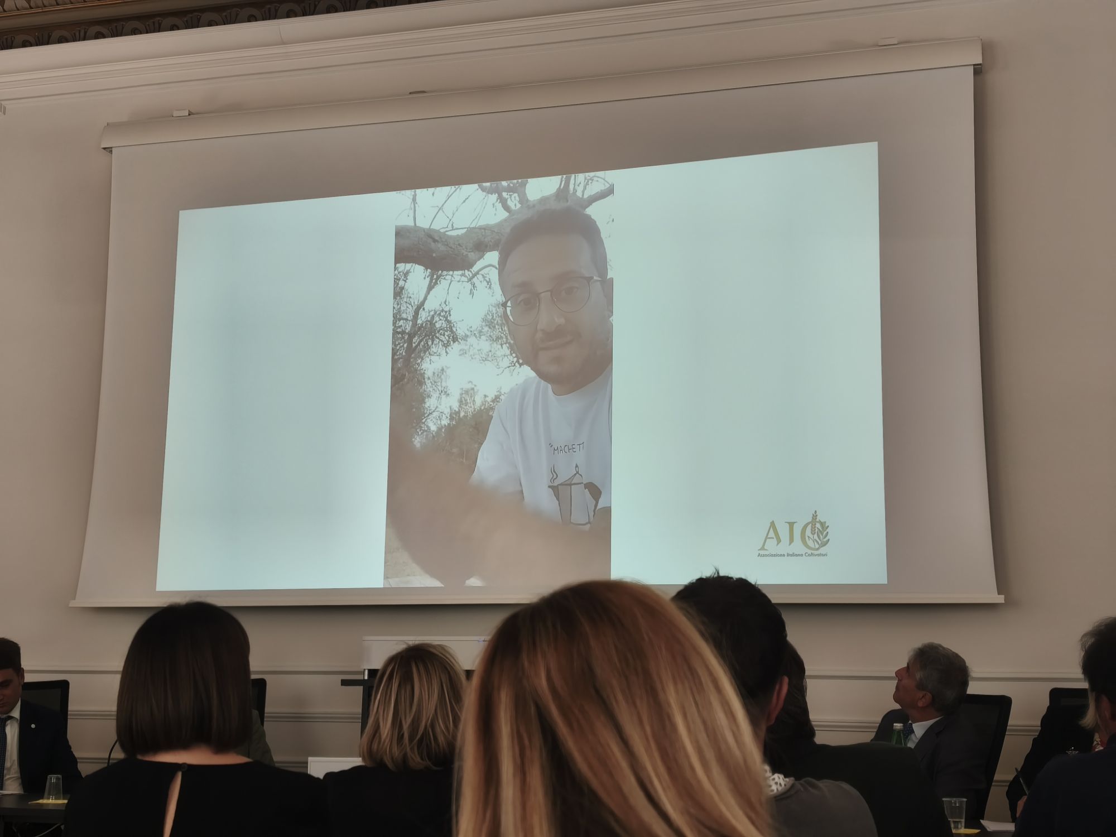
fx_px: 1483
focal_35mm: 46
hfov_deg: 41.2
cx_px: 558
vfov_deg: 31.5
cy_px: 418
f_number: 1.7
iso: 100
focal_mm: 6.06
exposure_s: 1/100
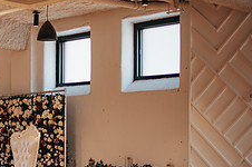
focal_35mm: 90
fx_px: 629
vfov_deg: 15.1
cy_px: 133
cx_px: -66
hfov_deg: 20.8
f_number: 1.8
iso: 160
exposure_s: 1/320
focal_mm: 35
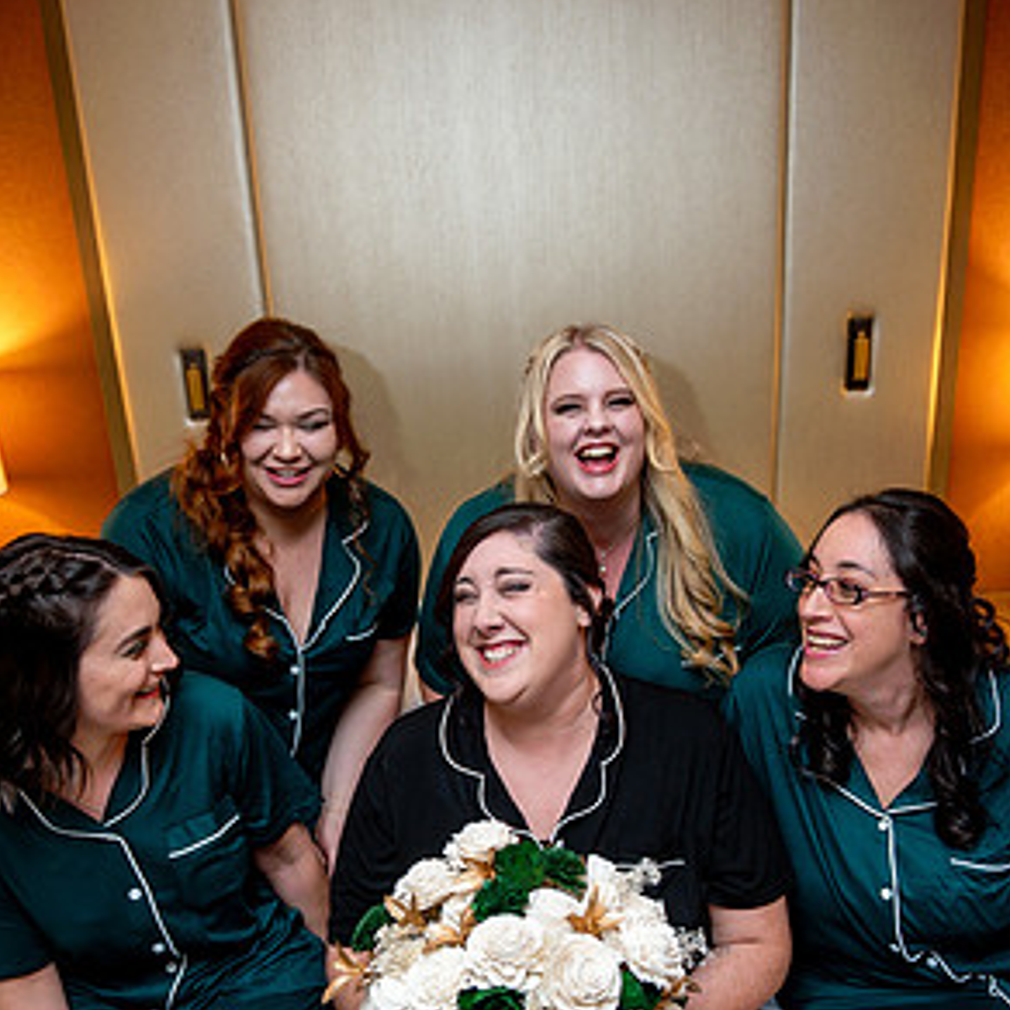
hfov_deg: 48.5
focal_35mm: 34
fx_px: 1122
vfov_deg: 47.5
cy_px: 685
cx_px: 508
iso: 200
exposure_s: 1/60
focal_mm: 26
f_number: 2.8
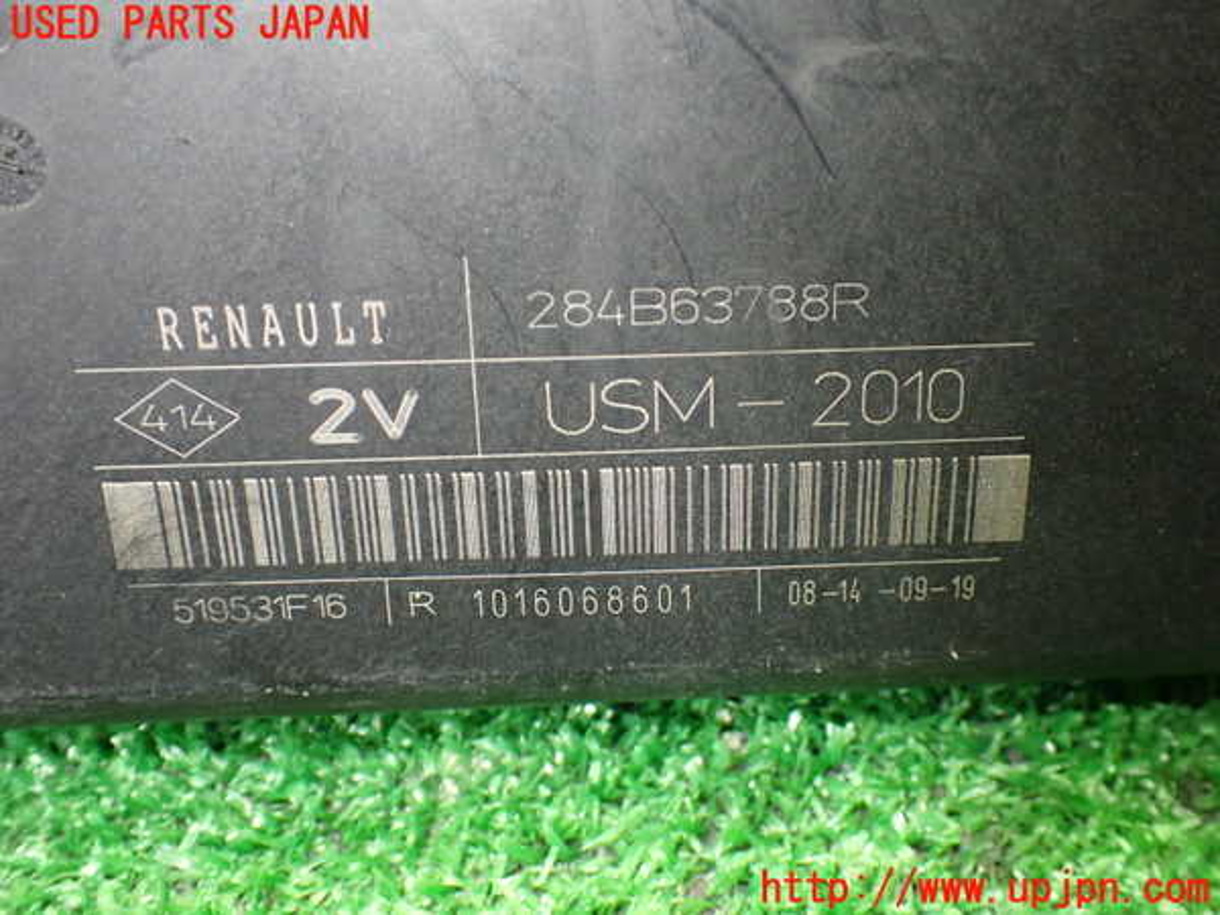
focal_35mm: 38
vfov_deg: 37.7
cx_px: 610
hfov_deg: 49.0
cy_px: 458
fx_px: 1339
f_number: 2.7
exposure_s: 1/80
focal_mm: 6.83
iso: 800
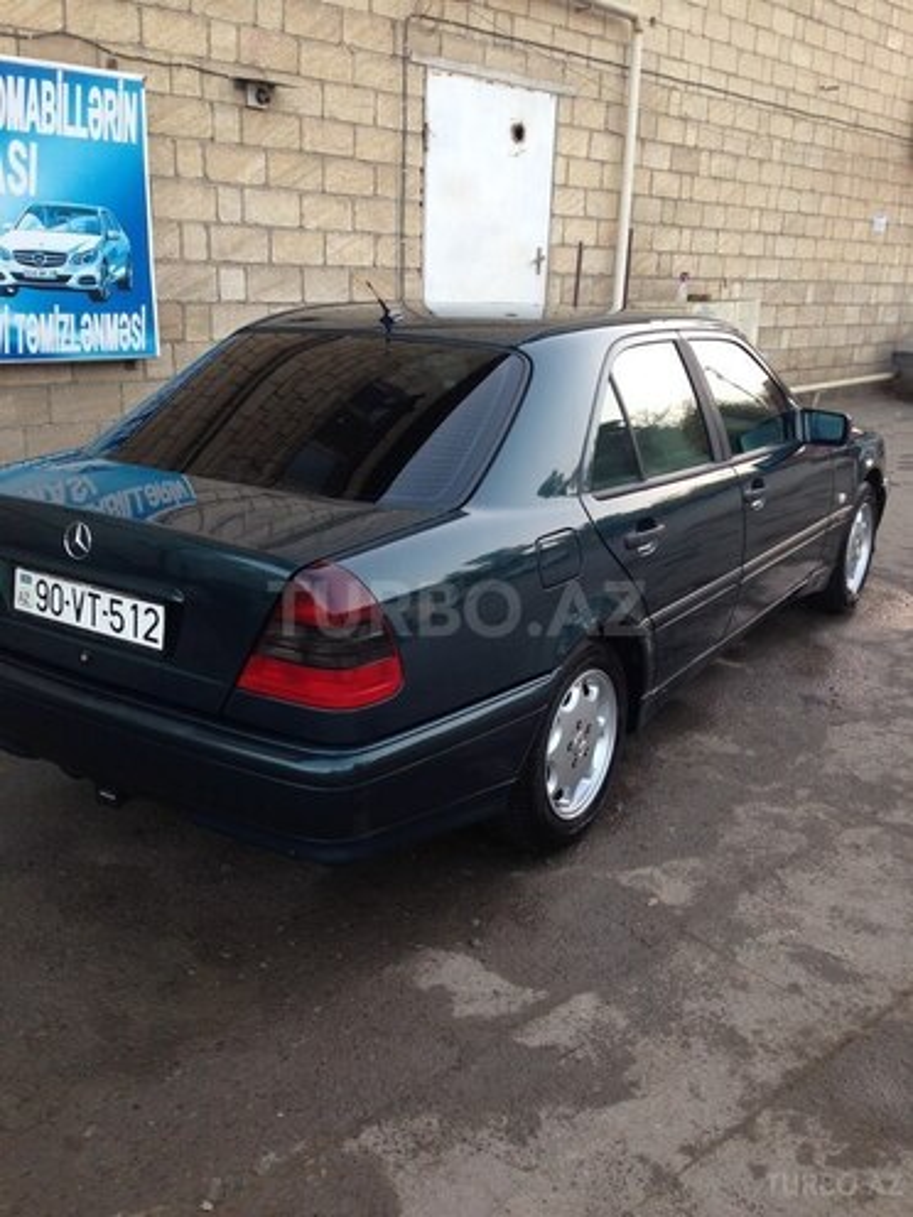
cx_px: 456
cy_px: 608
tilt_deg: -14.4
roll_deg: -2.1
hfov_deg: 42.9
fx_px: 1161
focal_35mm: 33
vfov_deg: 55.4
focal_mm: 4.12
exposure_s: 1/30
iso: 50
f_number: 2.4
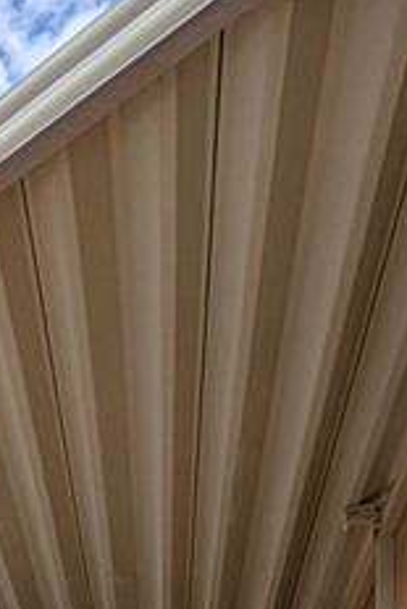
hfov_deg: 18.1
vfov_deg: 26.3
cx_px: -372
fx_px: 931
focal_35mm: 55
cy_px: 916
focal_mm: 2.23
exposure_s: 1/2725
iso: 39
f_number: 1.95
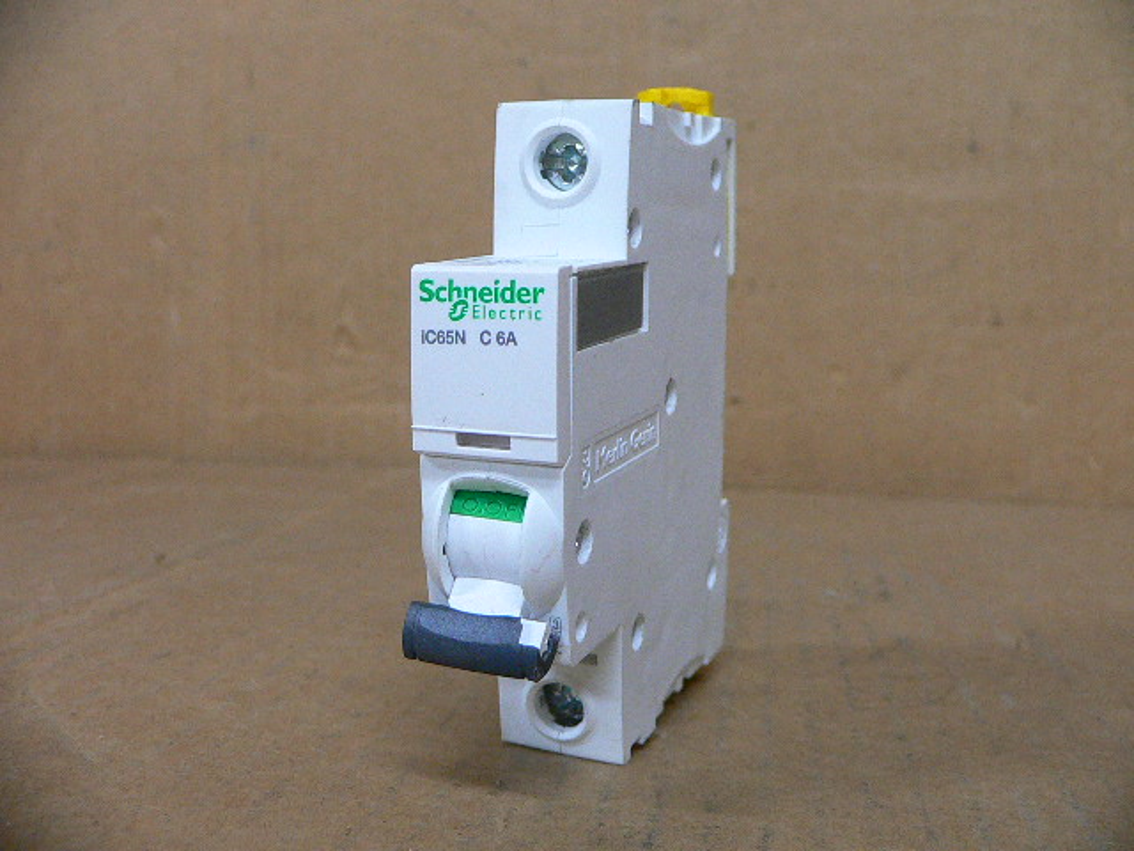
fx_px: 1147
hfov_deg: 52.6
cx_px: 567
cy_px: 426
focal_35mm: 35
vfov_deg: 40.7
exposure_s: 1/25
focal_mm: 4.6
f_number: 2.8
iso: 200
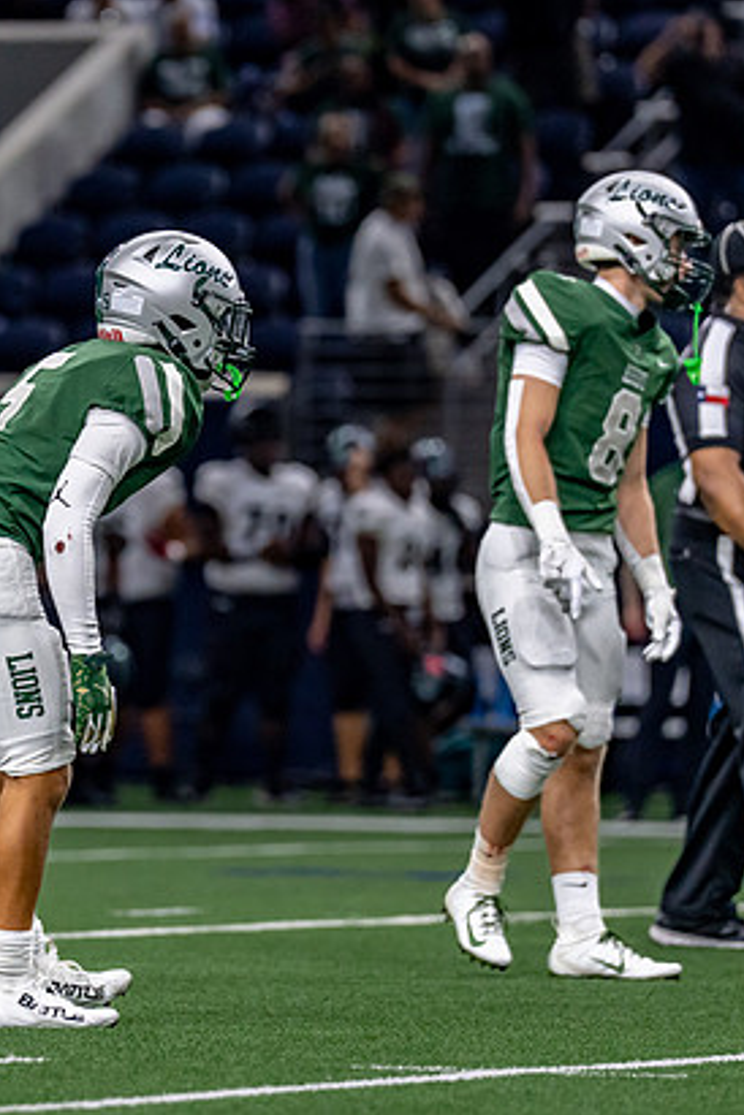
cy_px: 447
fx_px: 12988
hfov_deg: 3.3
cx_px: 81
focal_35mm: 419
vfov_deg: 4.9
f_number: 3.2
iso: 1600
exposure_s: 1/1000
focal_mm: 200
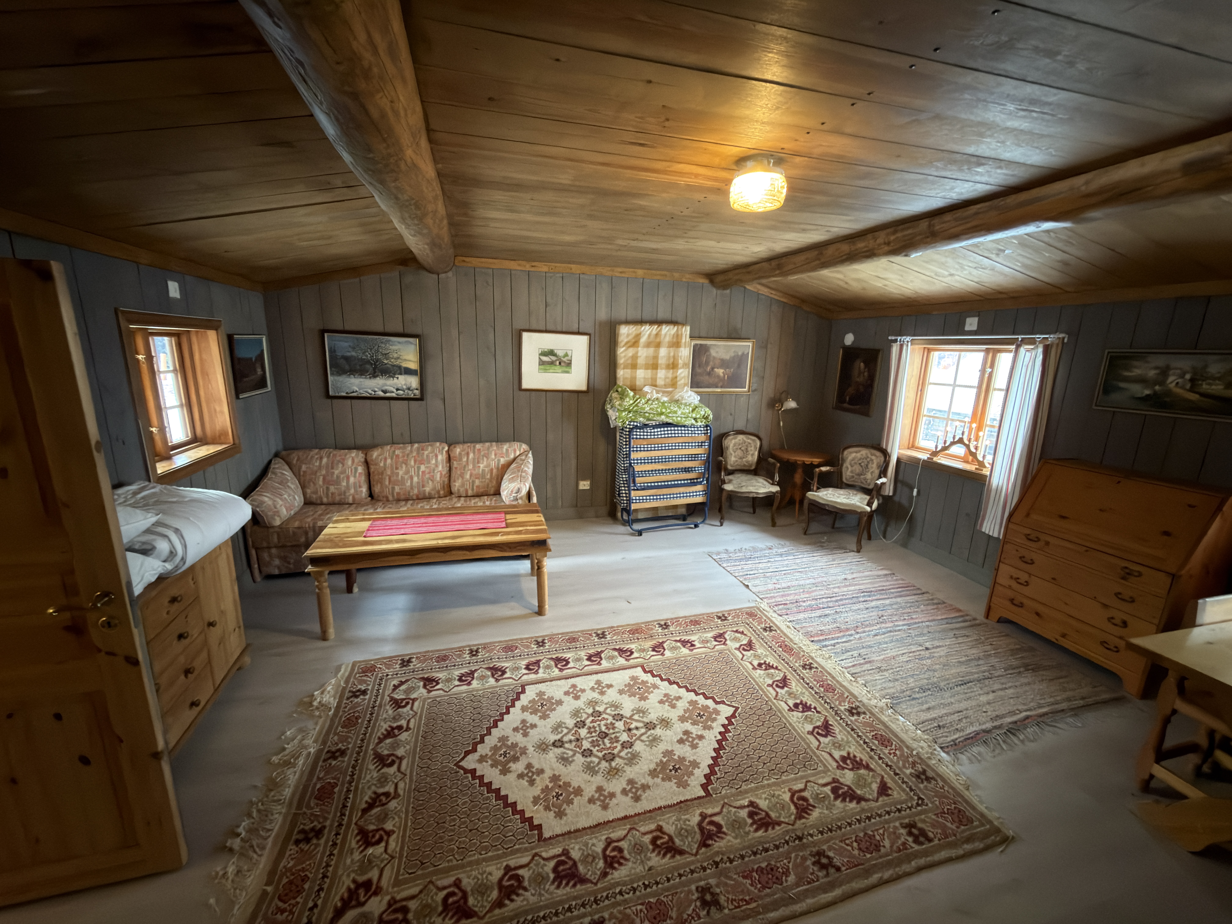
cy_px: 462
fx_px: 498
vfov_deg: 85.7
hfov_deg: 102.1
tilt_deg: -12.1
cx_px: 616
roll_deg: -1.0
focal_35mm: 14
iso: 400
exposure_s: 1/17
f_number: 2.2
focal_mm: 2.22
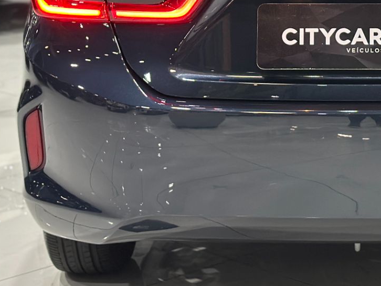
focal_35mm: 127
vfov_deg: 11.6
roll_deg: -0.5
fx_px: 1397
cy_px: 29
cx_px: 354
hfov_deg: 15.3
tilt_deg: -9.3
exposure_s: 1/60
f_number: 1.78
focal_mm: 6.86
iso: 200
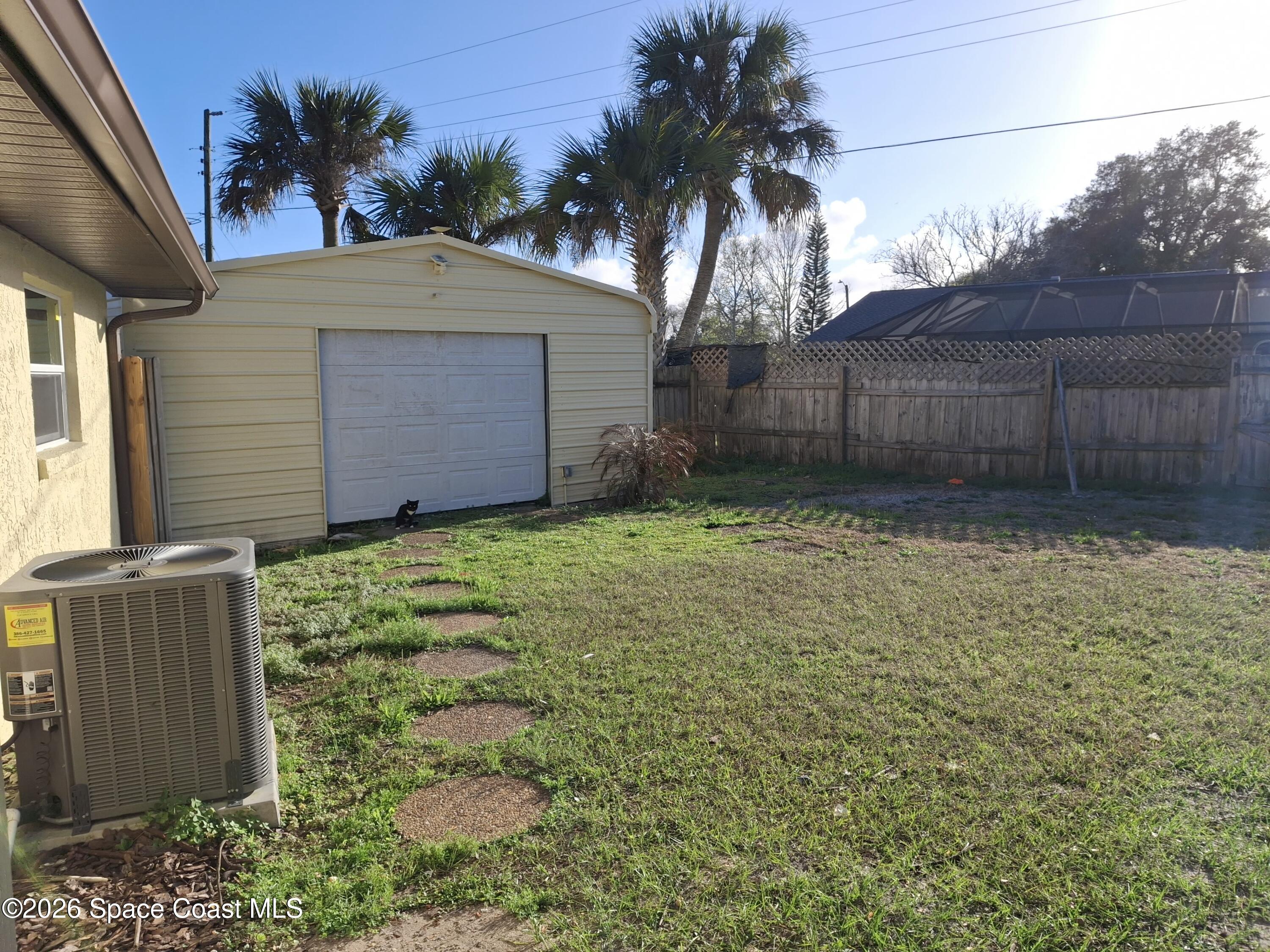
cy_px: 476
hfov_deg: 69.4
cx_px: 635
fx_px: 917
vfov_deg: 54.9
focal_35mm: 25
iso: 25
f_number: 1.8
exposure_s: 1/1658
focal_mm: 4.69
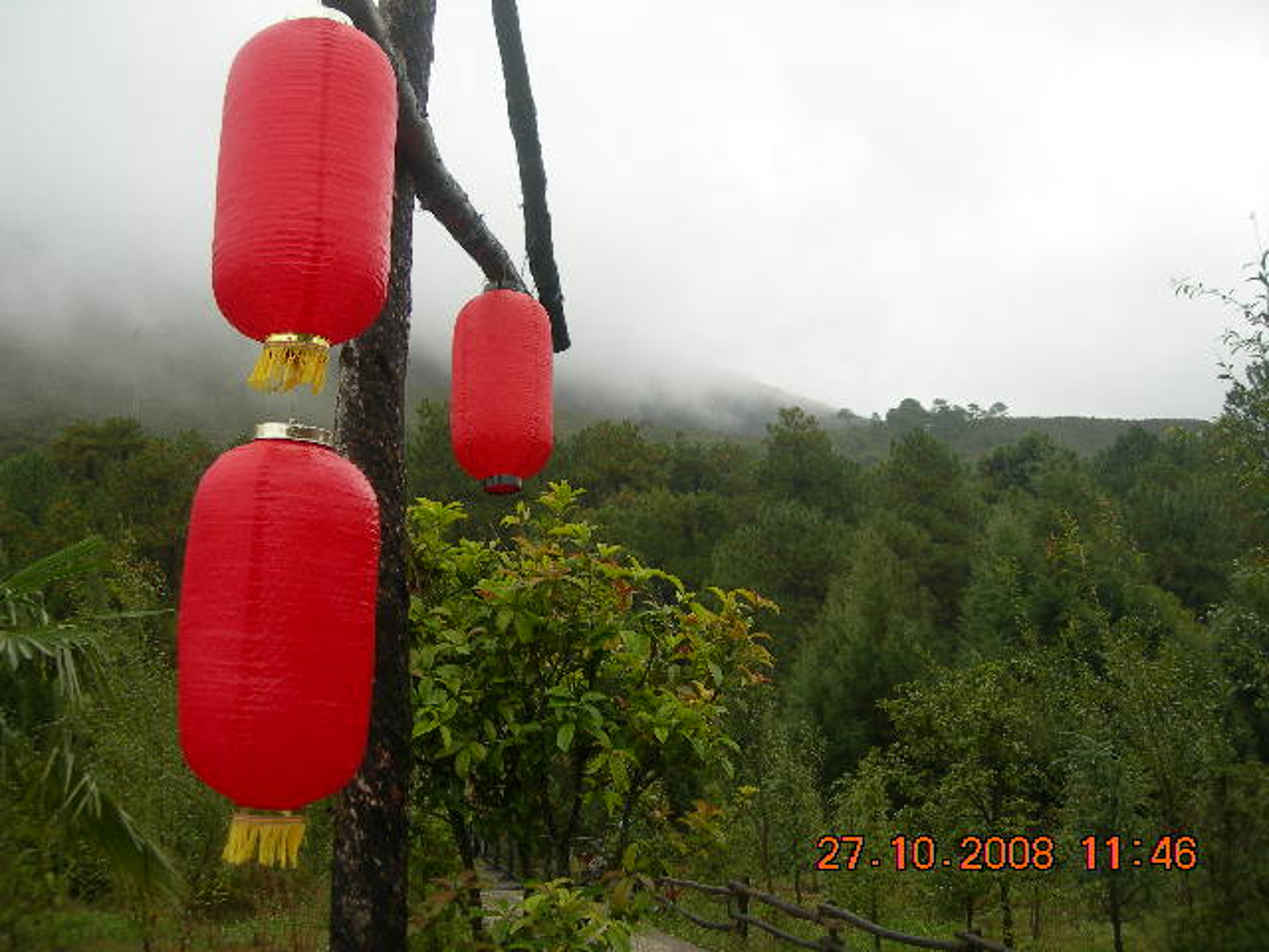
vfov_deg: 37.7
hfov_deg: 49.0
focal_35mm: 38
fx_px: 1393
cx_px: 634
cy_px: 476
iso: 50
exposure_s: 1/186
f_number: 2.8
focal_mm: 7.8
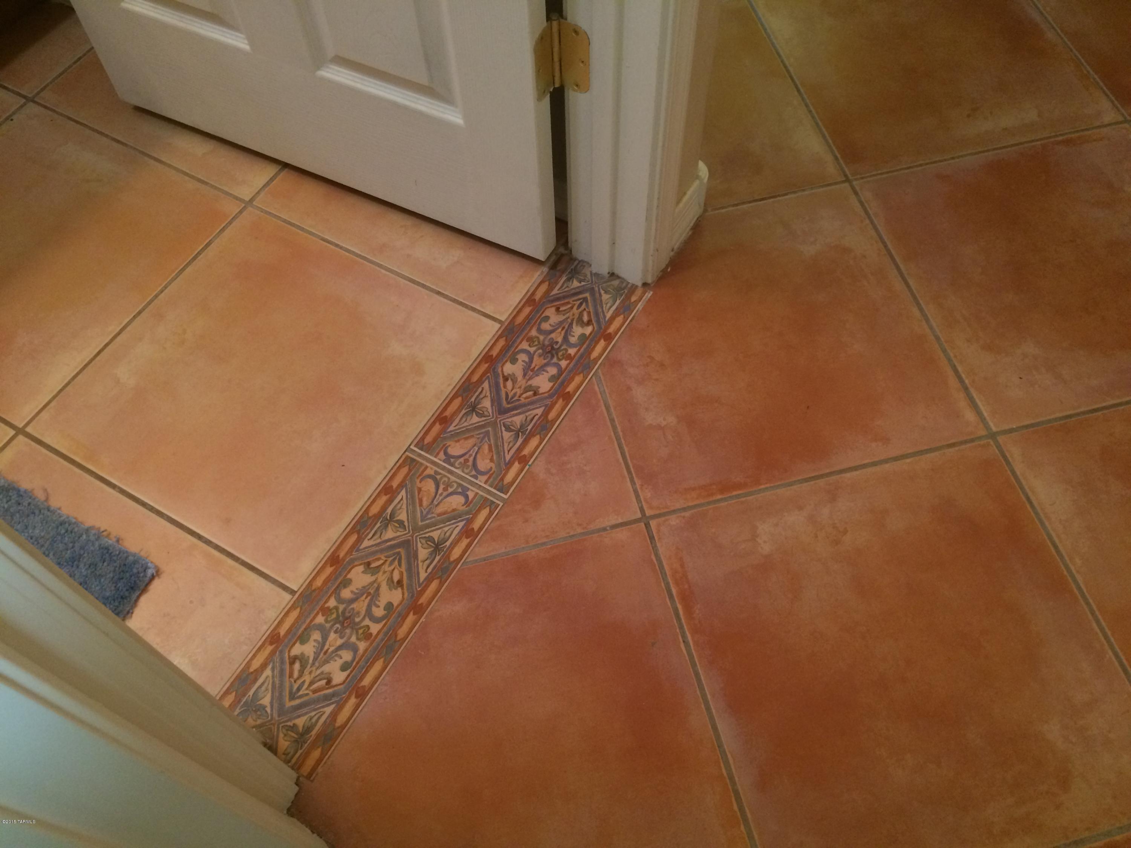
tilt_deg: -59.9
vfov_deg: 48.2
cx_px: 566
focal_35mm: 29
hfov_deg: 61.7
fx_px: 948
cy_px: 424
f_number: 2.2
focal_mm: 4.15
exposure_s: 1/30
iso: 250
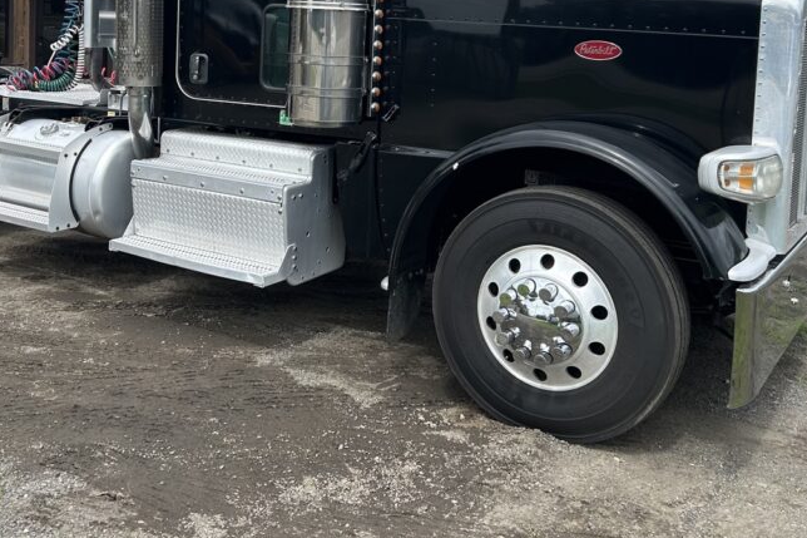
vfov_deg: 30.2
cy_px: 87
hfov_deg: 45.1
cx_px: 315
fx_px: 964
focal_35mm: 43
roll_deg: -1.6
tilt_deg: -4.5
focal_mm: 5.7
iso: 50
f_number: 1.5
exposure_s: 1/3077
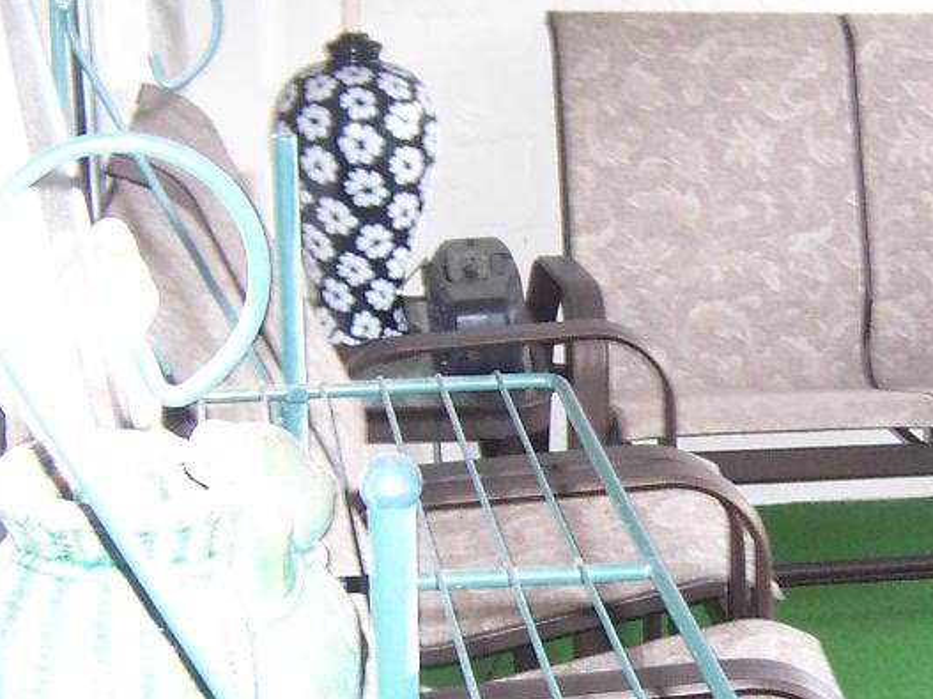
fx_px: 2210
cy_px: 451
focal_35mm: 82
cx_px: 834
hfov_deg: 23.2
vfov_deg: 17.9
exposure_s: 1/60
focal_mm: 5.6
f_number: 2.8
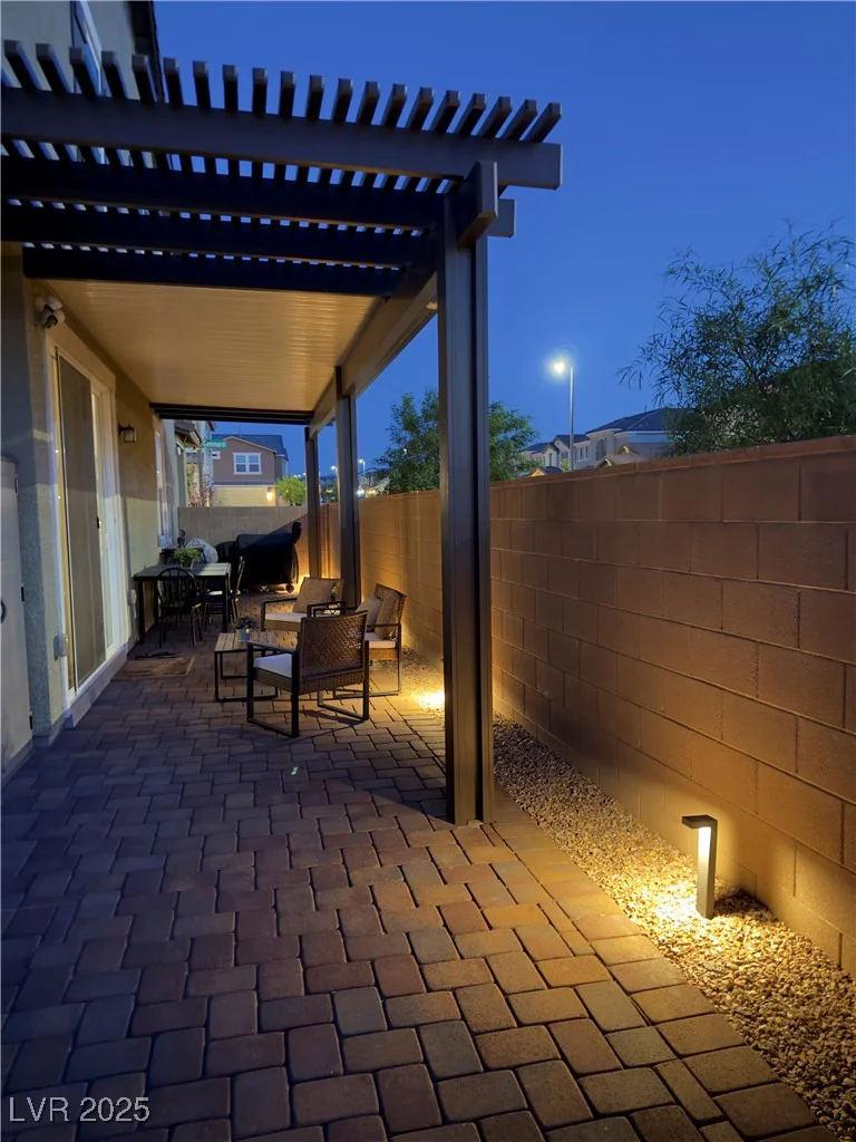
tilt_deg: -6.2
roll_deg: +2.2
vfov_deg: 71.6
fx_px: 791
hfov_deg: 56.8
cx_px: 428
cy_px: 571
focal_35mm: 24
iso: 1250
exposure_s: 1/10
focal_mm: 6.76
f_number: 1.78
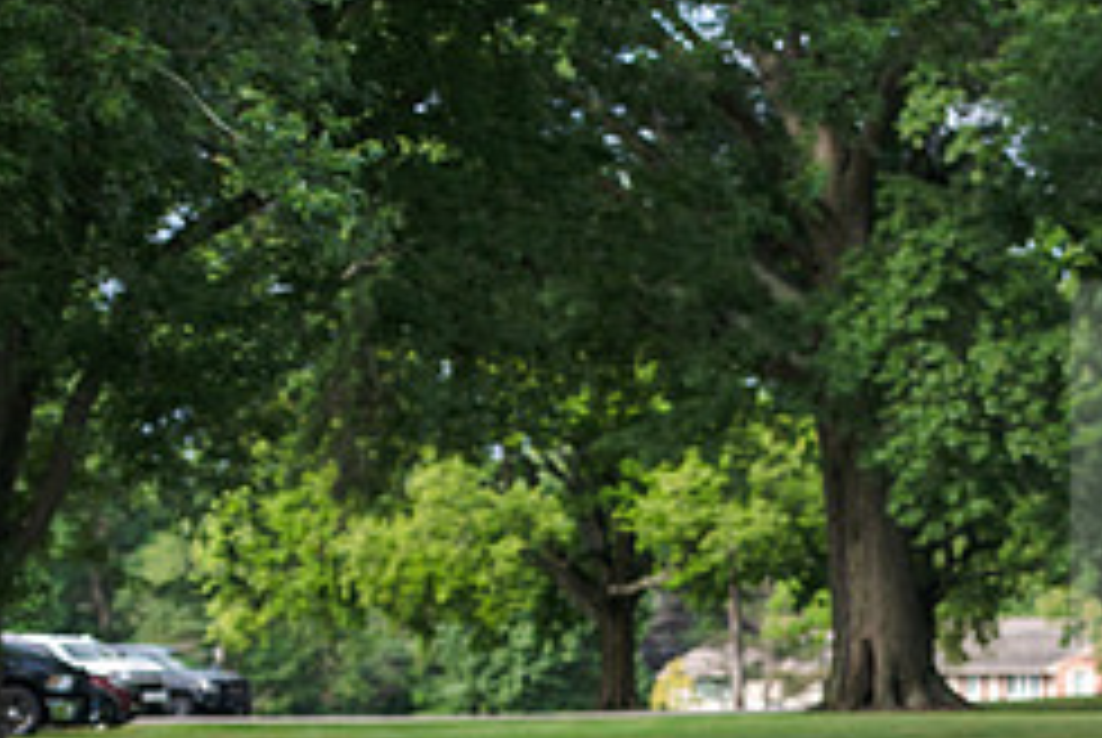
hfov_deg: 10.2
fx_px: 6160
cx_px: 936
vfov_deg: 6.8
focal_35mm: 201
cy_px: 826
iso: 100
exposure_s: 1/400
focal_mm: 85
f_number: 3.2
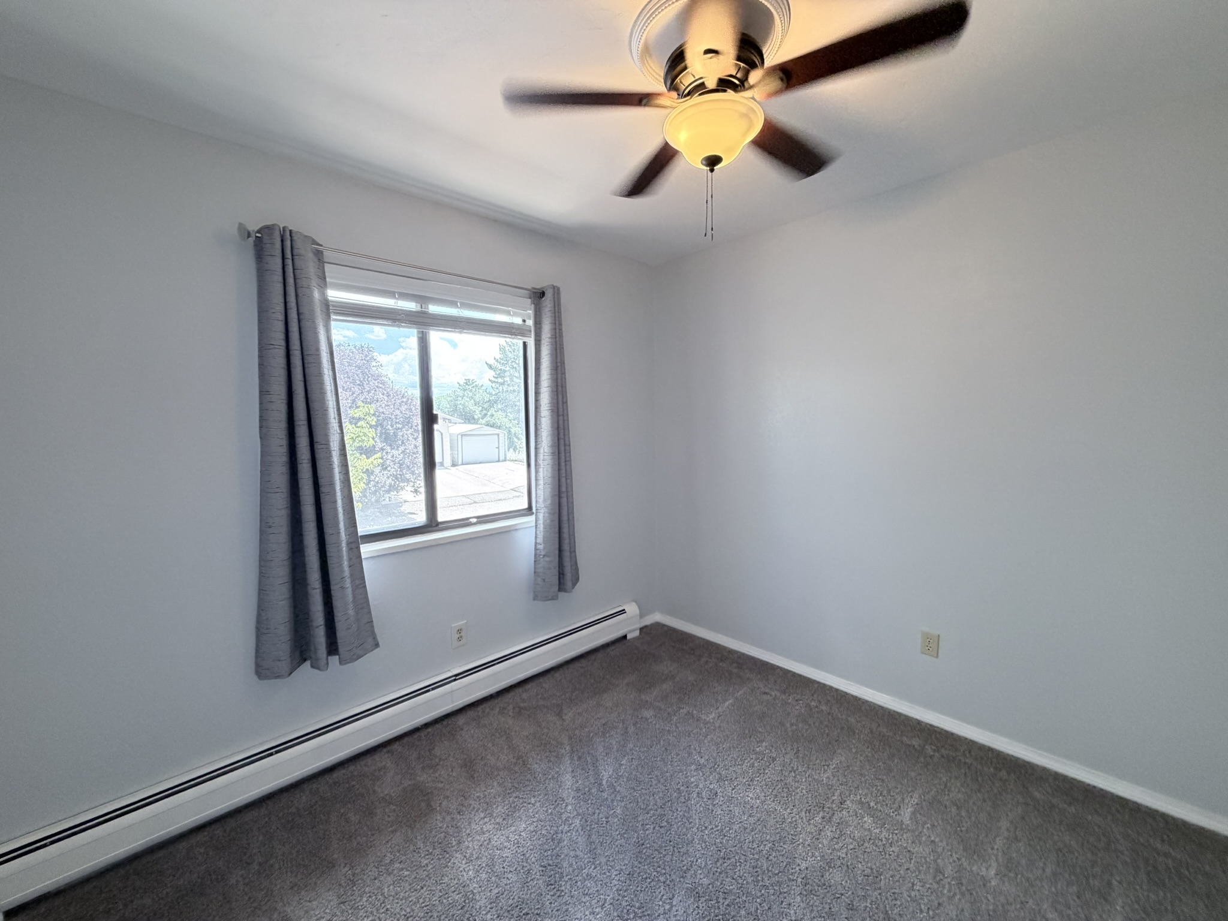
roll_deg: +0.8
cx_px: 614
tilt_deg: -5.6
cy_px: 460
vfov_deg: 85.7
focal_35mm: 14
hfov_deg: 102.1
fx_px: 497
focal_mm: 2.22
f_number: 2.2
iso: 250
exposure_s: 1/120
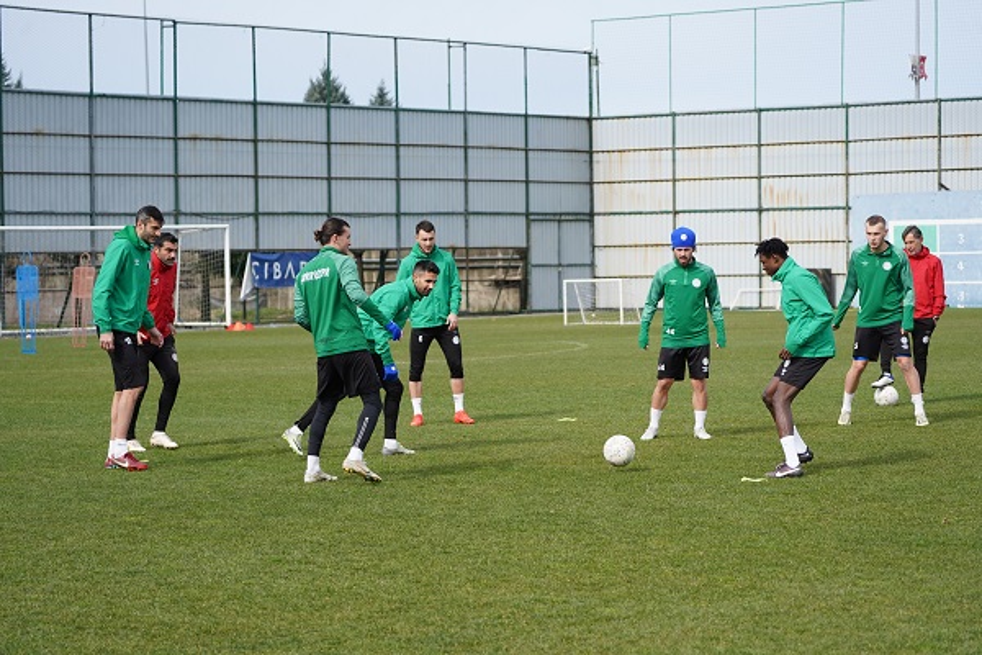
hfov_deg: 20.4
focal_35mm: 100
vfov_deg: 13.7
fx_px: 2728
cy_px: 328
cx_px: 491
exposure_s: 1/2000
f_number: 4.5
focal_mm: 100
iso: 500
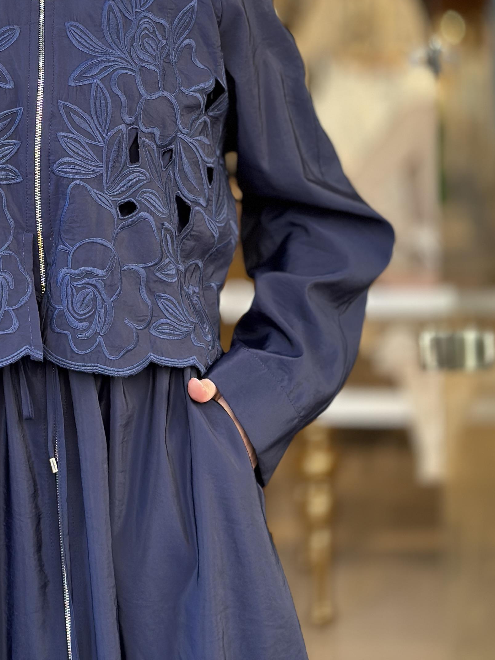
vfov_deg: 21.4
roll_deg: +0.1
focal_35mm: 90
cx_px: 33
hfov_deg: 16.2
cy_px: 110
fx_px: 1716
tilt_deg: +0.0
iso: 80
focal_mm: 6.86
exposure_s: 1/256
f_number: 1.78
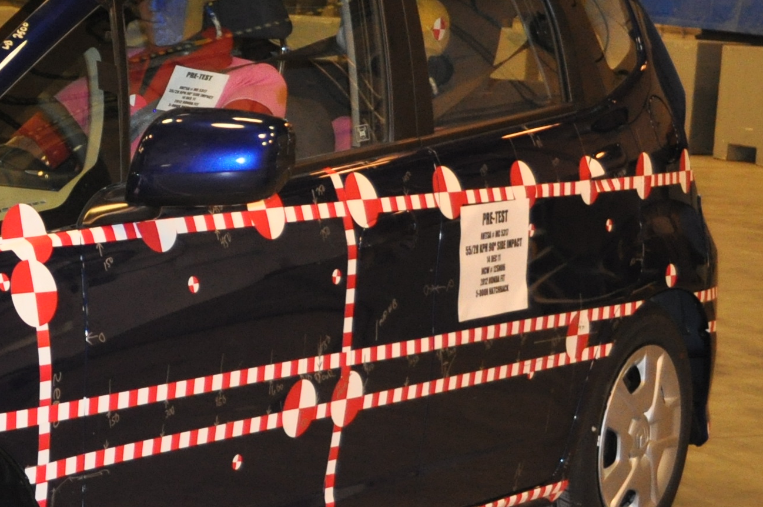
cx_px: -200
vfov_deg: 12.5
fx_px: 2307
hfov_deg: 17.7
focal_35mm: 109
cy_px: 245
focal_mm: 22
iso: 800
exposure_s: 1/80
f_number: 3.8
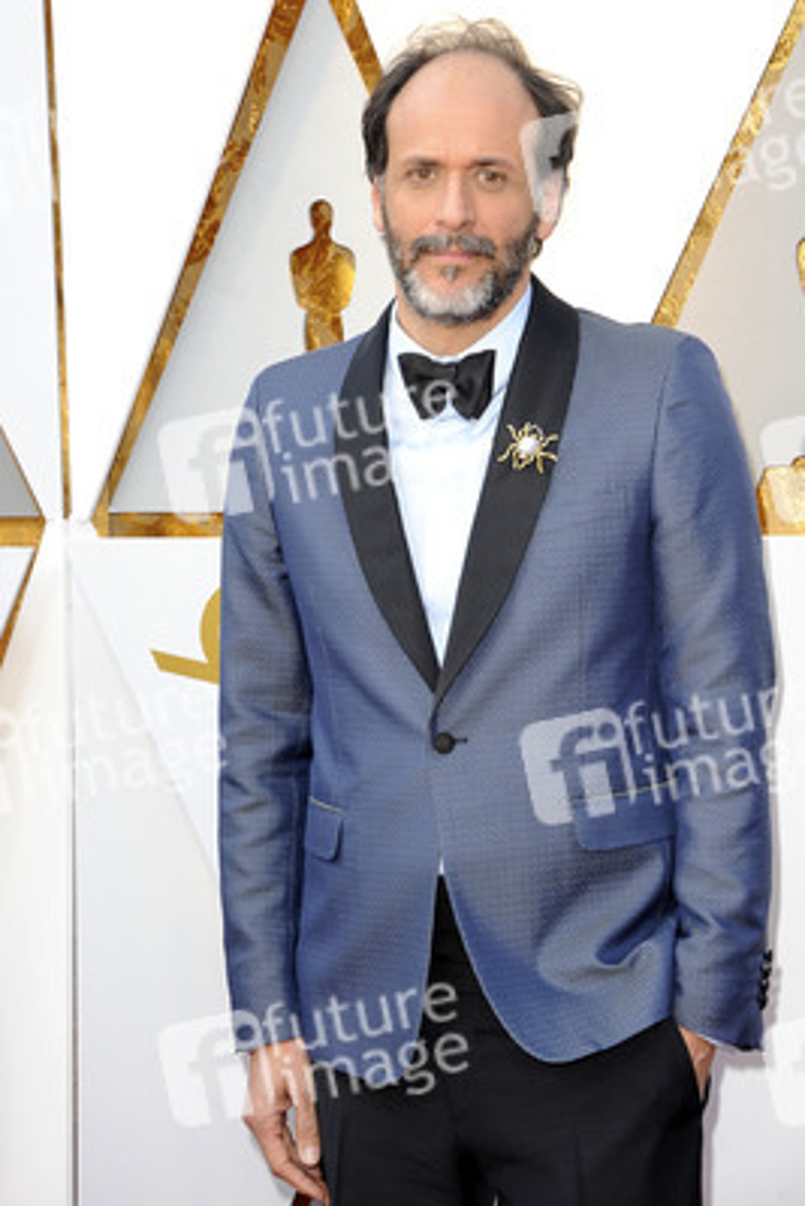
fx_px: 3519
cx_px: 402
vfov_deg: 19.4
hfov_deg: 13.1
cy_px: 603
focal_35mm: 105
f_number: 6.3
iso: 1000
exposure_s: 1/250
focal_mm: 105
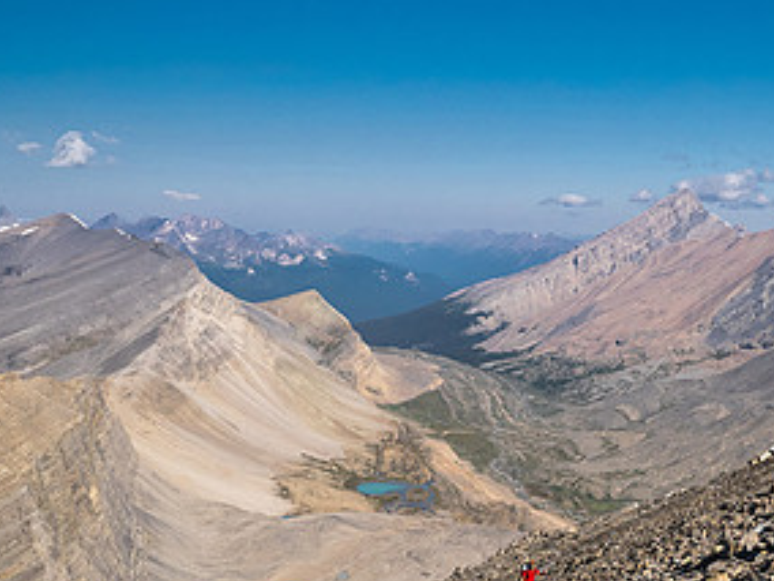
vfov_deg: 29.1
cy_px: 451
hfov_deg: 38.6
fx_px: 1096
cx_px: 491
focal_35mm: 49
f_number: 8
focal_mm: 12
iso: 200
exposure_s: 1/320
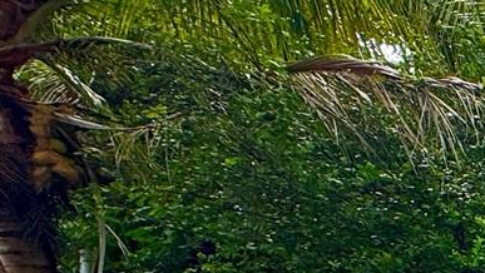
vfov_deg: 16.3
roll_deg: -2.0
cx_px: 999
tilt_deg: -10.3
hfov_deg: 18.6
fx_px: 810
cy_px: 483
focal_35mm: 63
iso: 40
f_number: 2.2
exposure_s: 1/770
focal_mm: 2.22
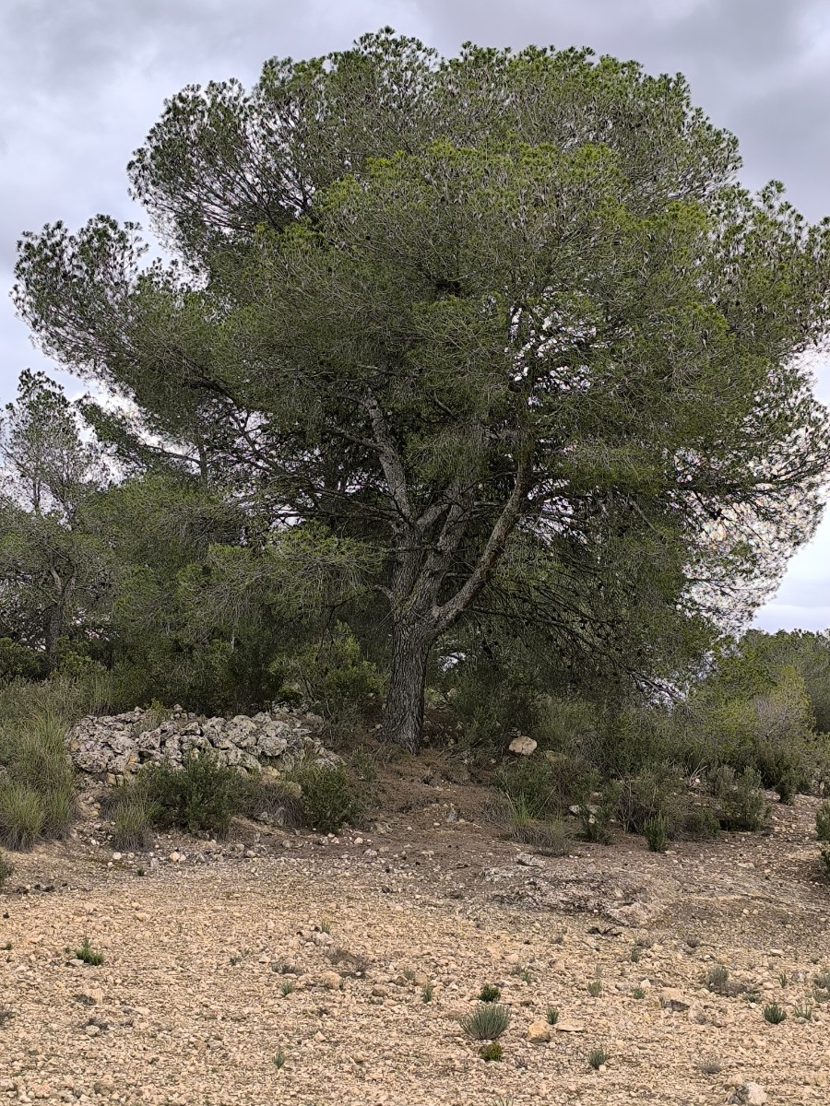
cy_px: 553
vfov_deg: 30.7
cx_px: 415
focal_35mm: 63
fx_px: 2014
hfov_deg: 23.3
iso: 50
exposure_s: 1/332
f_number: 1.65
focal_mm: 6.14
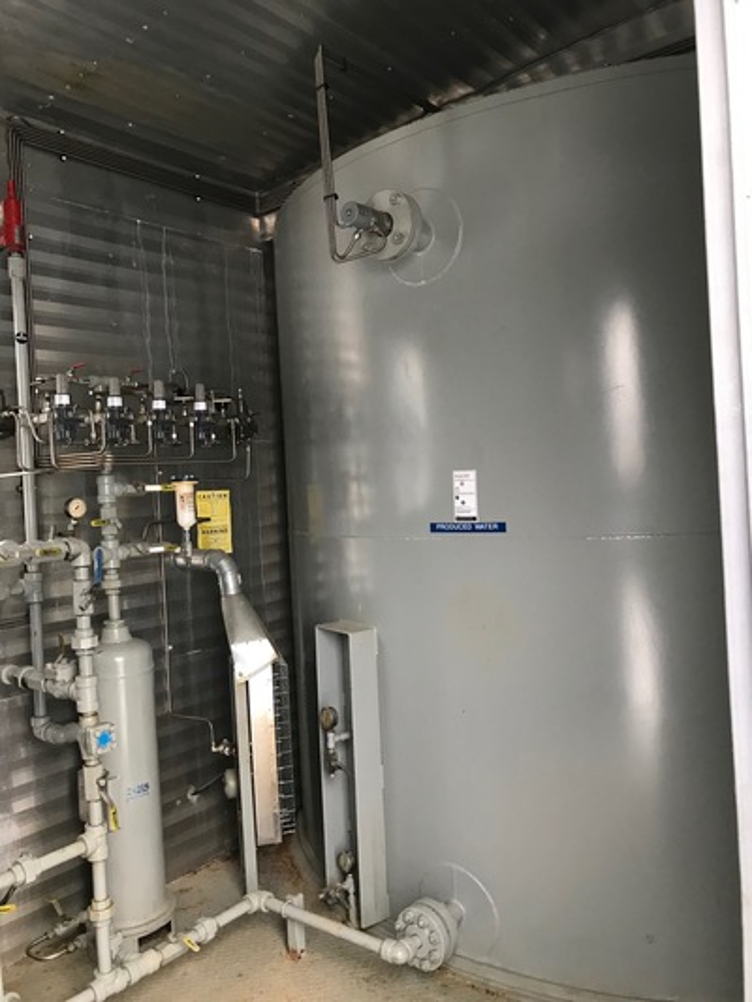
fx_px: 811
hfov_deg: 49.8
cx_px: 376
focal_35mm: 28
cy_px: 501
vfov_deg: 63.4
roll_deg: +2.8
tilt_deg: -2.3
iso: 40
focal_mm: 3.99
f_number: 1.8
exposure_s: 1/20
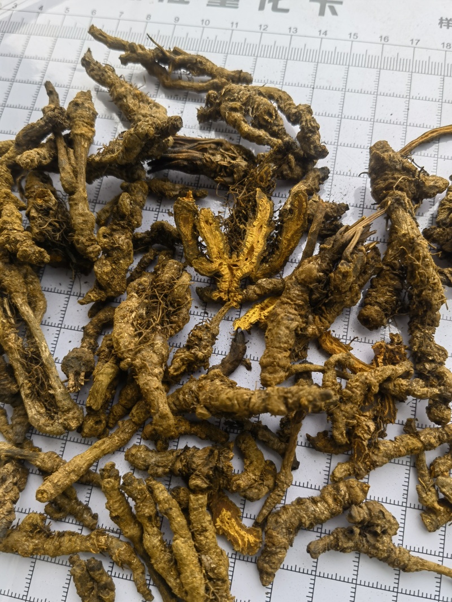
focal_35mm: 27
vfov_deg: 65.3
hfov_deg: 51.3
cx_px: 226
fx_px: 470
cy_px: 301
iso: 50
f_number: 1.8
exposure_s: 1/149
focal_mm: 5.54
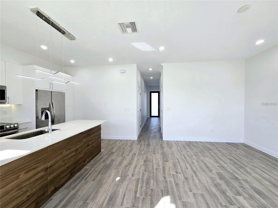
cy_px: 104
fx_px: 104
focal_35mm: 13
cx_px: 139
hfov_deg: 106.2
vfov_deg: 89.9
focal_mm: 2.2
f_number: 2.2
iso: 50
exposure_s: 1/123
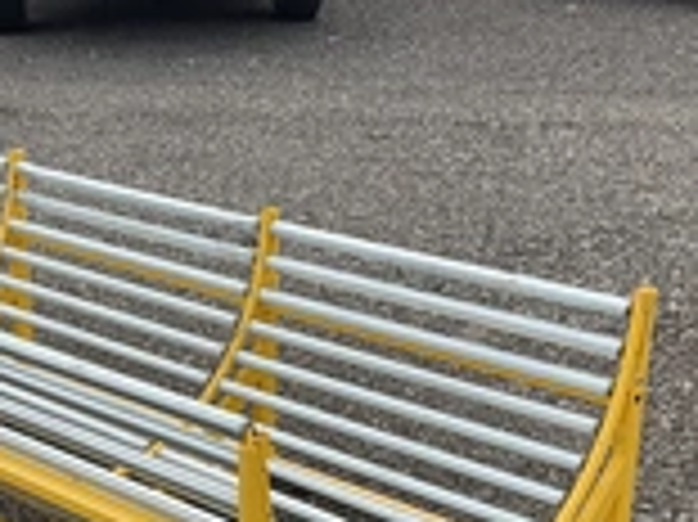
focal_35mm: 75
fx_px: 1511
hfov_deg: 25.6
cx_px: 162
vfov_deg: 19.2
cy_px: 477
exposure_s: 1/1279
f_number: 1.8
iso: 25
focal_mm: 3
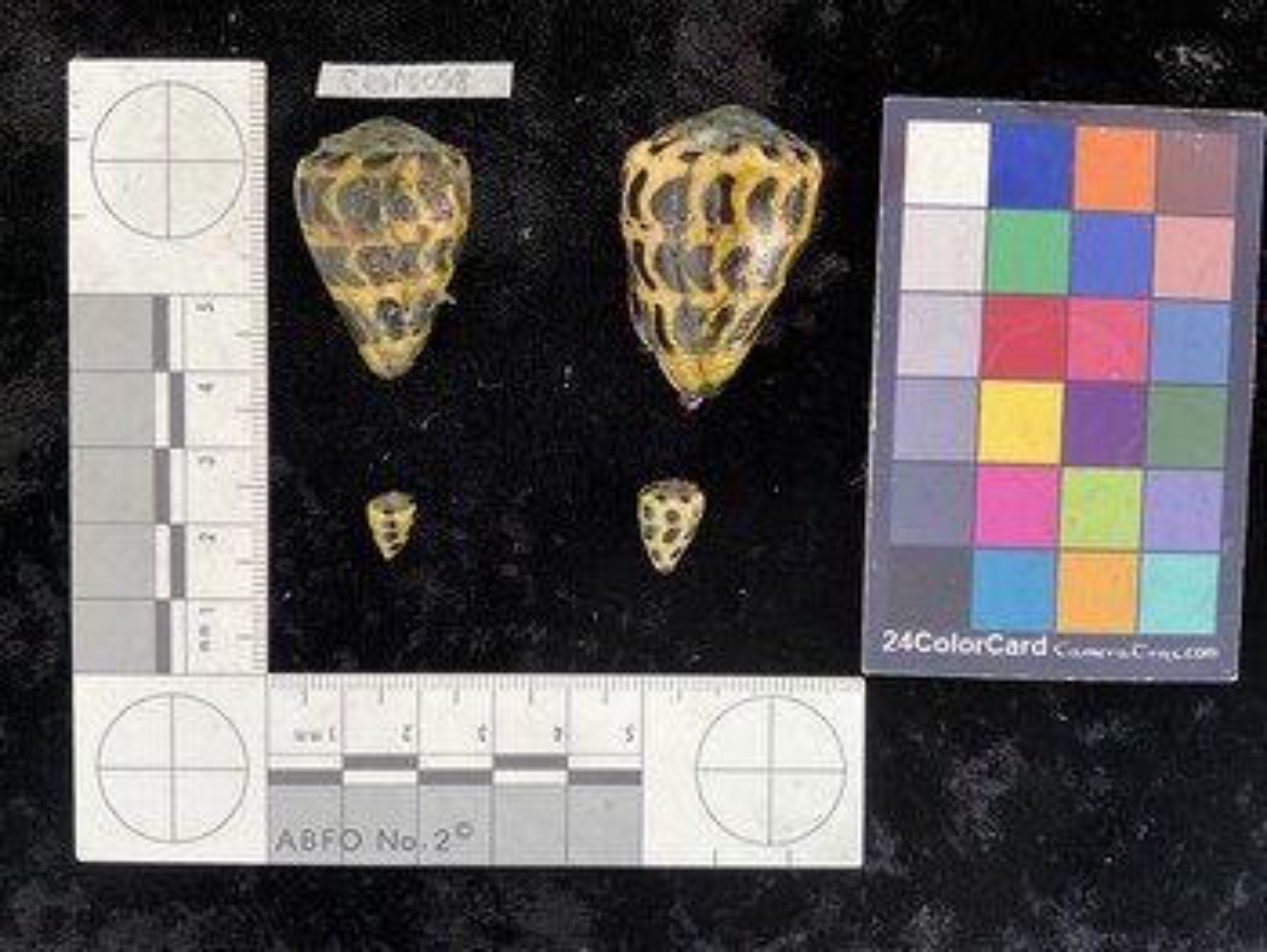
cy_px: 476
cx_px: 634
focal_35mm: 29
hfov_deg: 61.6
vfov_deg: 48.3
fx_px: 1062
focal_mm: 3
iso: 50
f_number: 1.8
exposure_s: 1/60
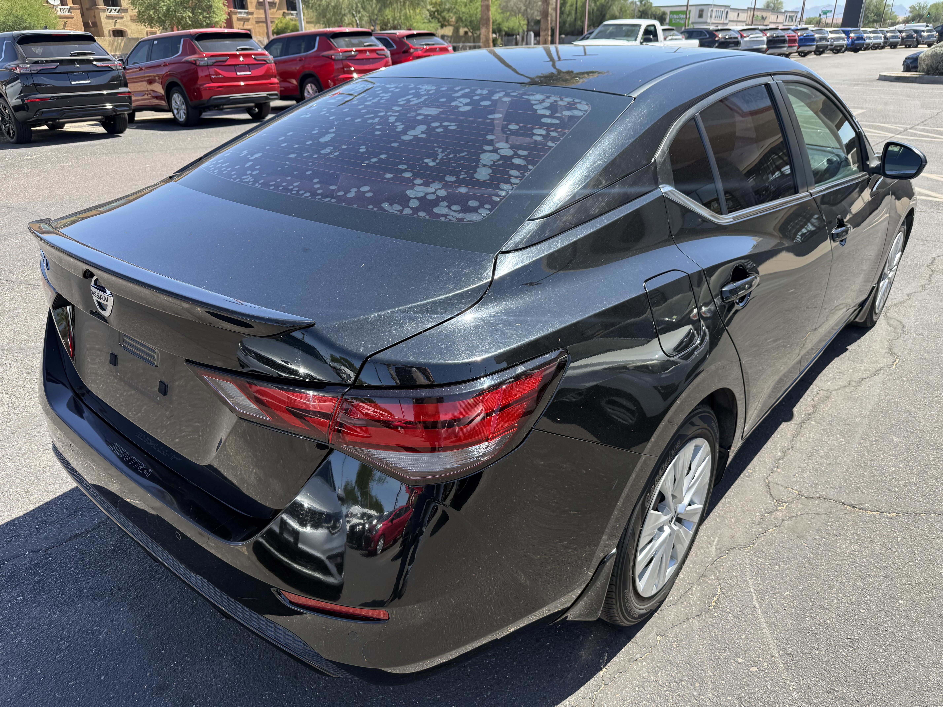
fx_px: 654
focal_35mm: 24
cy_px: 354
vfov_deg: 56.8
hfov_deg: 71.6
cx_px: 472
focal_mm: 6.76
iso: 80
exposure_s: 1/1156
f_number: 1.78
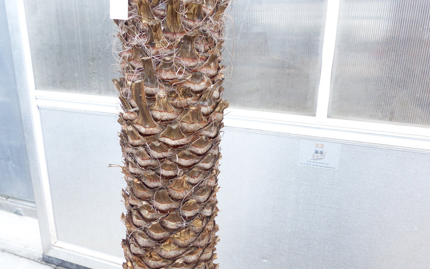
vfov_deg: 40.5
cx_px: 215
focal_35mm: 31
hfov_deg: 61.2
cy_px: 157
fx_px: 363
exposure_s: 1/60
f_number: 2.8
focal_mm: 5.3
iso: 200
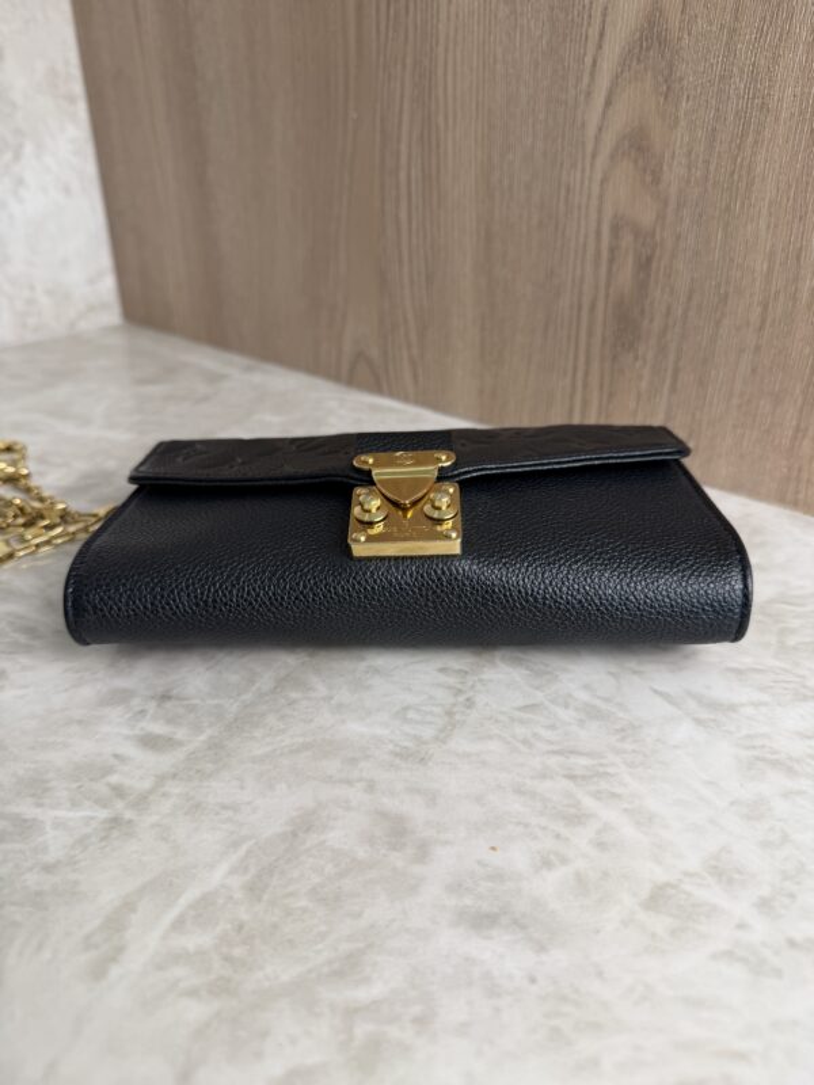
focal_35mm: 24
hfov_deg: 56.8
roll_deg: -0.4
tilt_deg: -28.4
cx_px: 407
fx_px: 752
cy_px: 542
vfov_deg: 71.6
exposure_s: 1/120
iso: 64
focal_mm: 6.76
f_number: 1.78
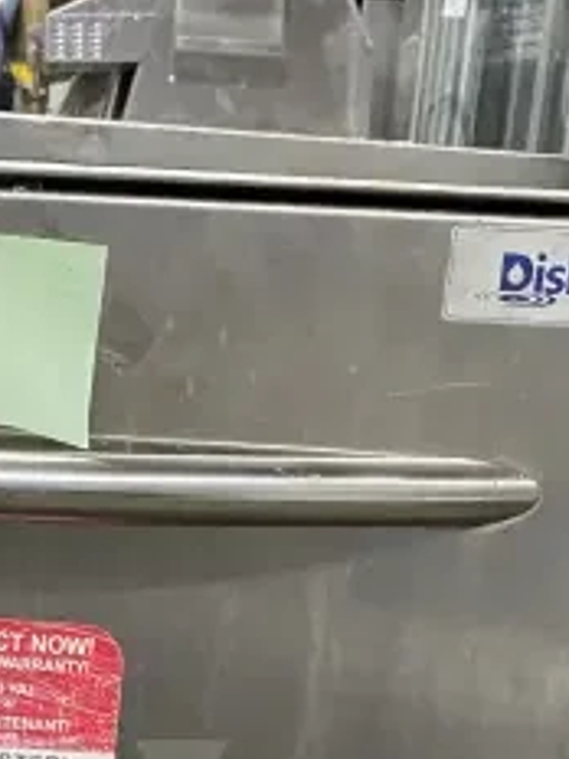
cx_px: -69
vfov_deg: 19.7
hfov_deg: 15.8
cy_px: 999
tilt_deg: -18.0
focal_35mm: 91
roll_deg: -2.0
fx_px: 1994
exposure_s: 1/60
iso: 500
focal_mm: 4.25
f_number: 1.8
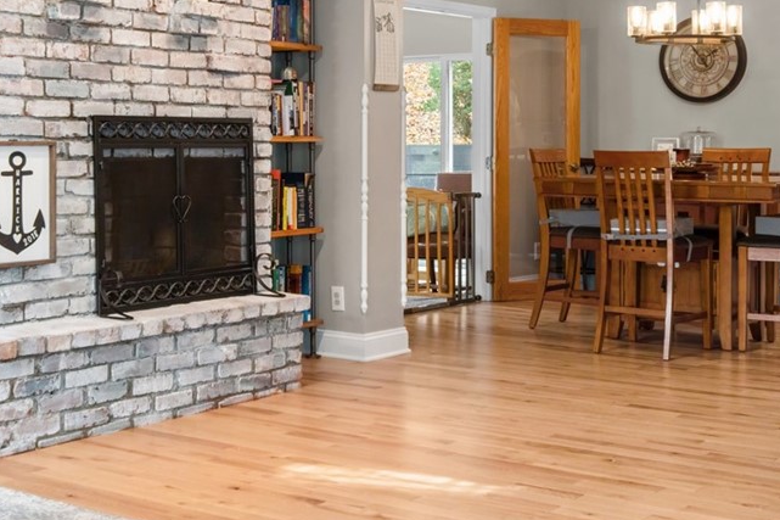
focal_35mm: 61
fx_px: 1321
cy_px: 147
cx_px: 287
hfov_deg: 32.7
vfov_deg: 22.1
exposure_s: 3
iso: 400
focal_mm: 24
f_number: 8
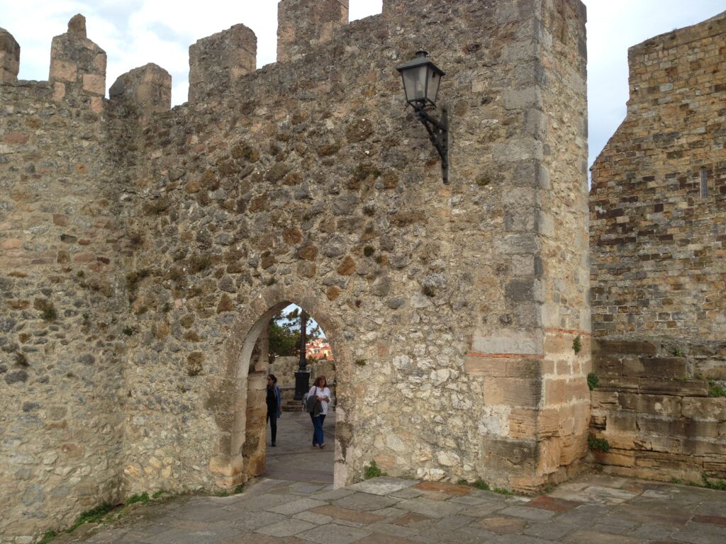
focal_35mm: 33
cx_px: 363
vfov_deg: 42.9
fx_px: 692
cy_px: 272
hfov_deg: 55.4
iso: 50
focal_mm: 4.12
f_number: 2.4
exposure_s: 1/511
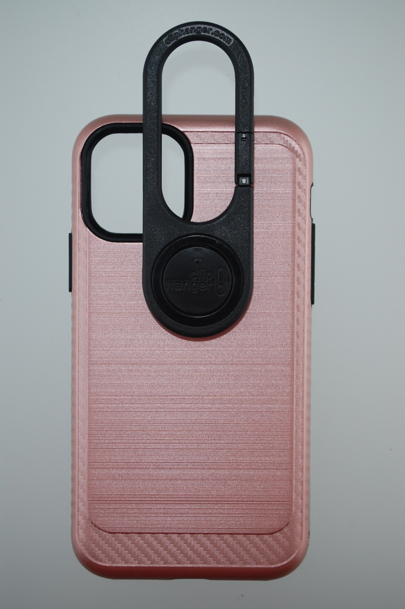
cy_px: 304
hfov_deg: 21.5
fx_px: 1065
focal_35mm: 63
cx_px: 202
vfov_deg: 31.9
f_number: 5.3
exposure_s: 1/40
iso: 400
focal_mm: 42
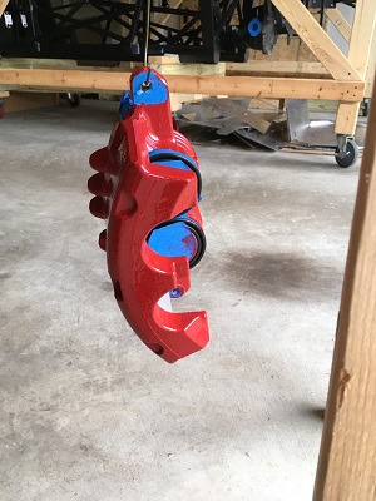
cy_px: 250
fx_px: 420
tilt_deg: -24.2
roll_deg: -1.5
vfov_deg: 61.7
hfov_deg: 48.2
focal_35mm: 29
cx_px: 188
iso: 40
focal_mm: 4.15
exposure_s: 1/30
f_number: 2.2
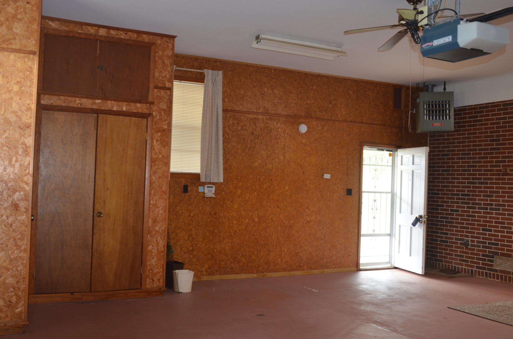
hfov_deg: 52.9
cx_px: 210
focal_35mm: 36
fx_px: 512
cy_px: 160
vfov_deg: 36.7
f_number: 3.5
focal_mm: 20
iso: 640
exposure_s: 1/60
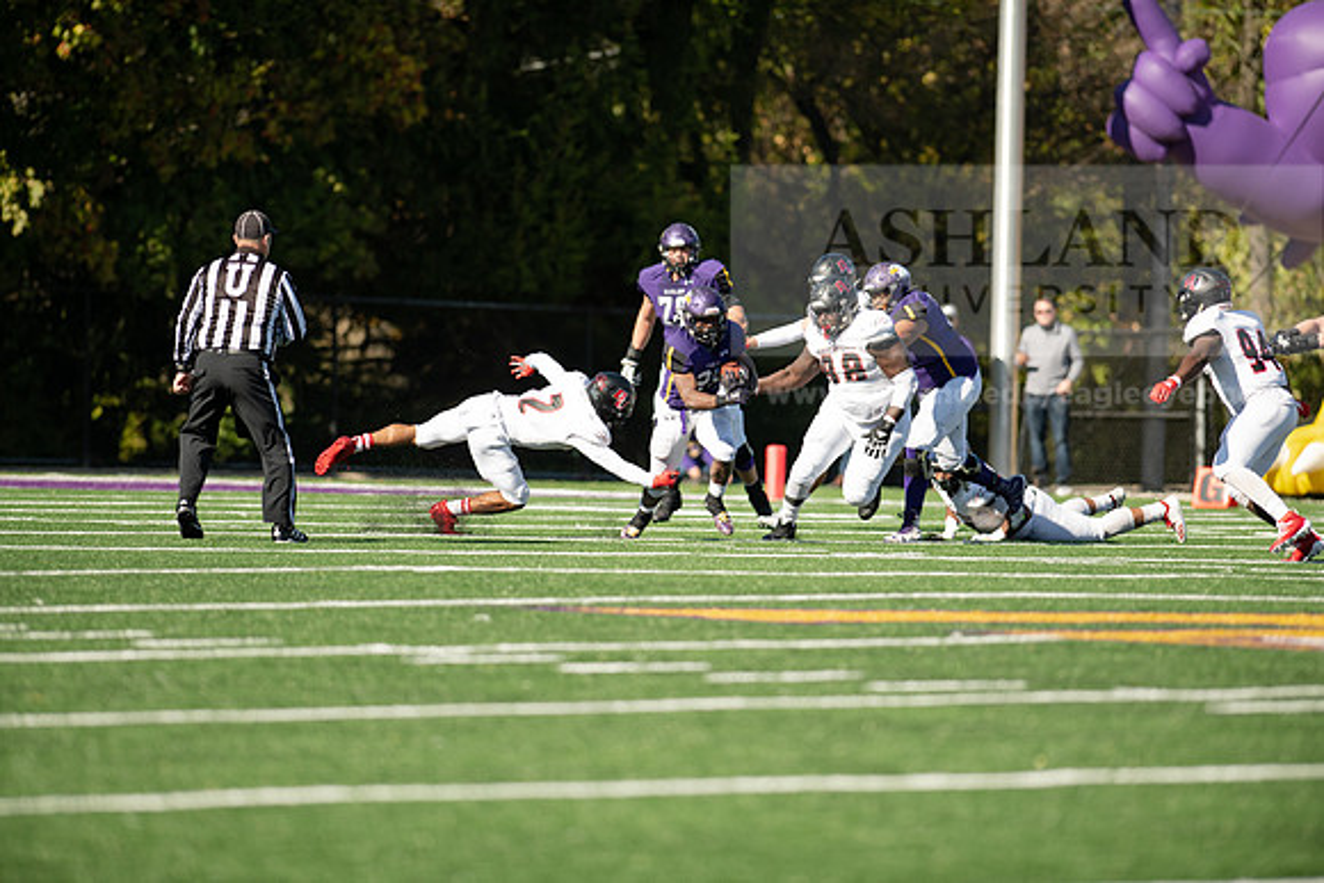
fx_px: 11035
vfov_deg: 4.6
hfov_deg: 6.9
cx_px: 662
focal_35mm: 300
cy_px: 442
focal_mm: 300
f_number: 3.2
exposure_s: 1/2000
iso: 250
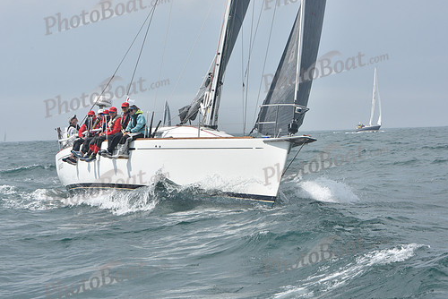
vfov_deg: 11.8
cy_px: 128
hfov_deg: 17.6
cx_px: 217
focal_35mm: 116
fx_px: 1444
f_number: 13
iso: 320
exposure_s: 1/800
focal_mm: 100
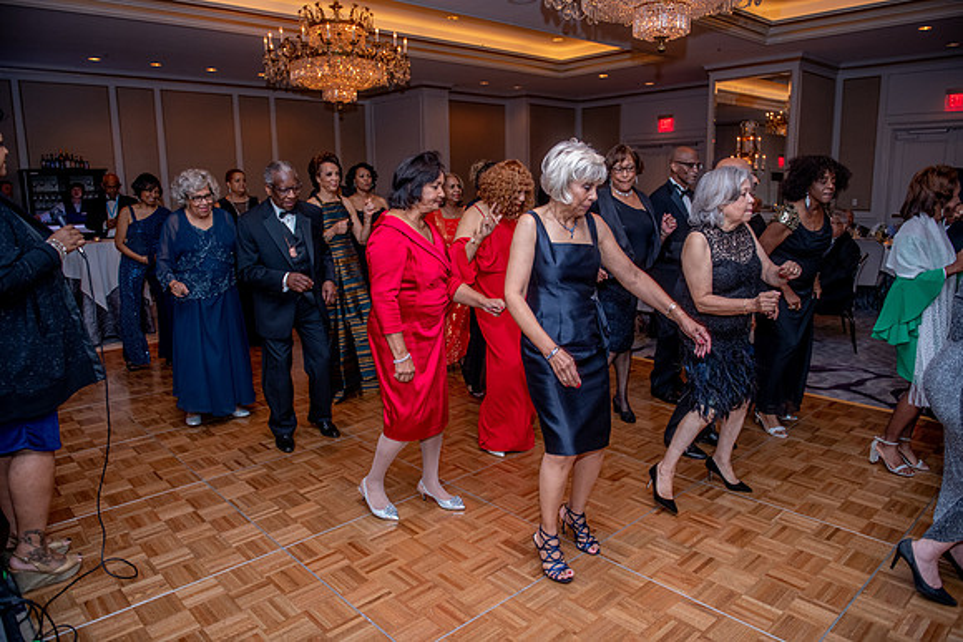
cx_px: 482
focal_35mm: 24
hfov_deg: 73.7
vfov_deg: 53.2
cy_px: 321
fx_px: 642
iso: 1000
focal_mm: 24
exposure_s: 1/60
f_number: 3.2
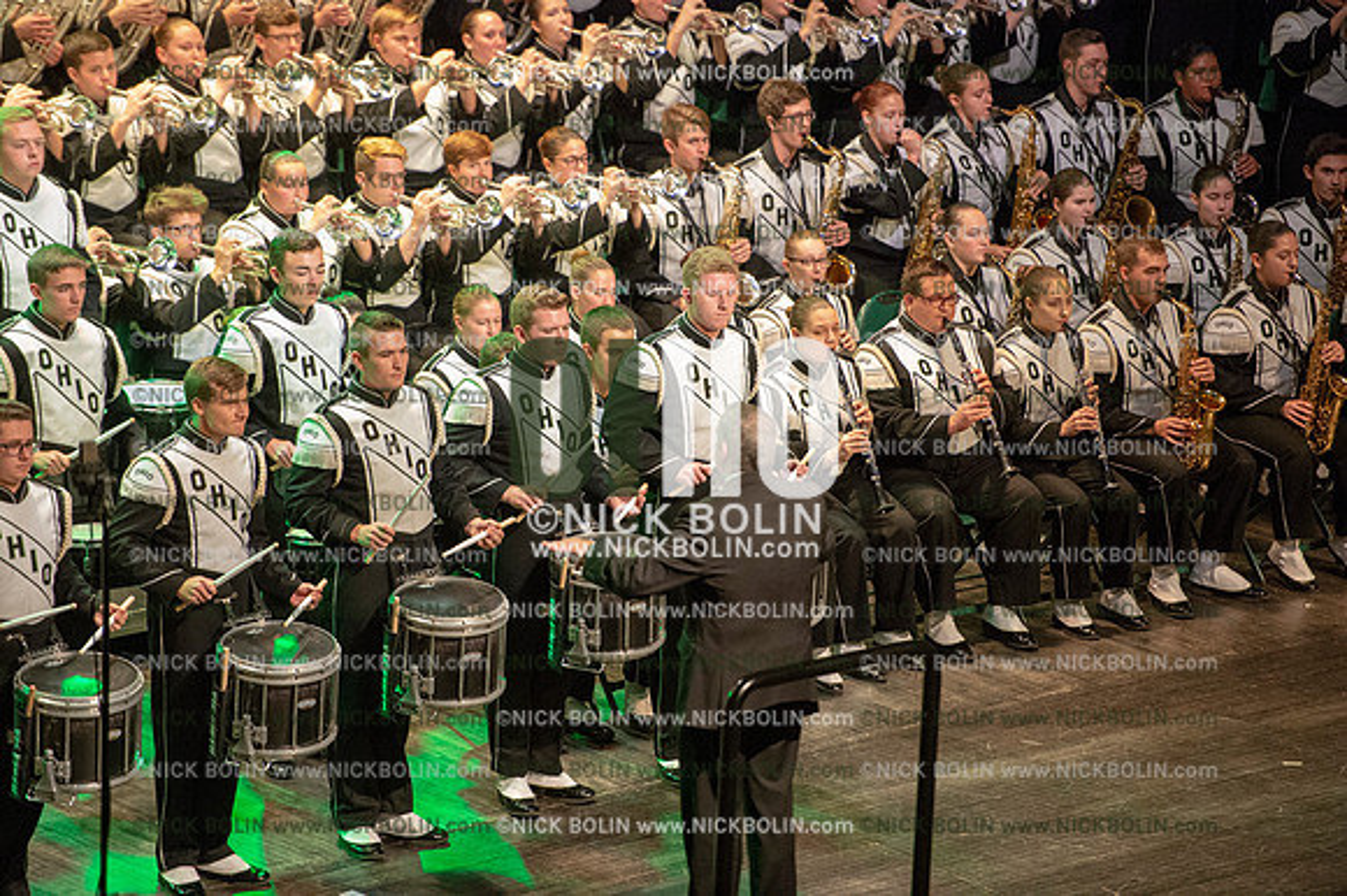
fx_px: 7479
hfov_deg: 10.3
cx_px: 674
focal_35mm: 200
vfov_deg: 6.9
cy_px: 448
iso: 8000
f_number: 2.8
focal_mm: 200
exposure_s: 1/800
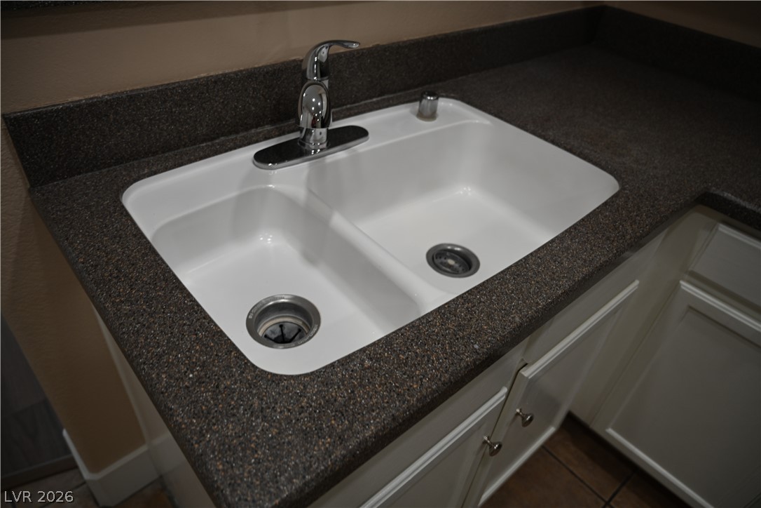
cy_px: 254
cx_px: 380
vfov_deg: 53.1
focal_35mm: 24
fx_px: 507
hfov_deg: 73.7
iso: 180
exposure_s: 1/40
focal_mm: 24
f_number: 4
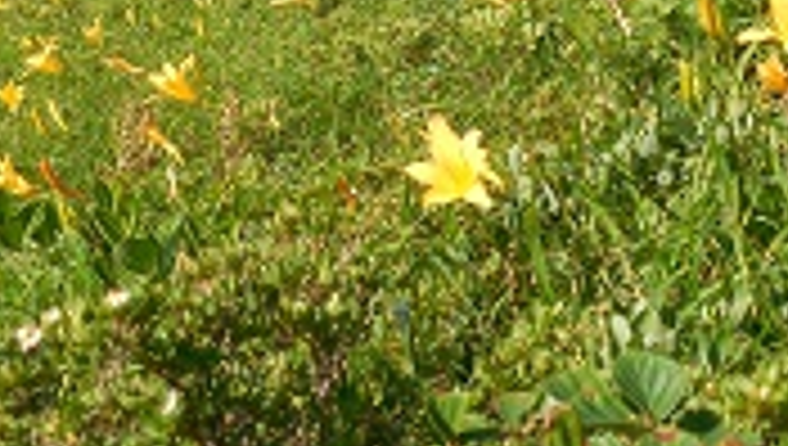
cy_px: 81
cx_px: 653
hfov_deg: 19.7
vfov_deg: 11.3
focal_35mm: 107
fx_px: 2239
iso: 125
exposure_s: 1/500
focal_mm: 7.8
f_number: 3.9
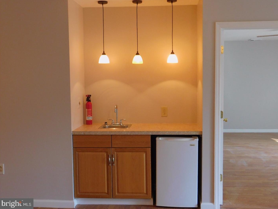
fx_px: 329
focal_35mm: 41
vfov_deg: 35.1
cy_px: 103
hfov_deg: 45.8
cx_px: 141
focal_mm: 7.1
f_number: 3.6
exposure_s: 1/30
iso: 400
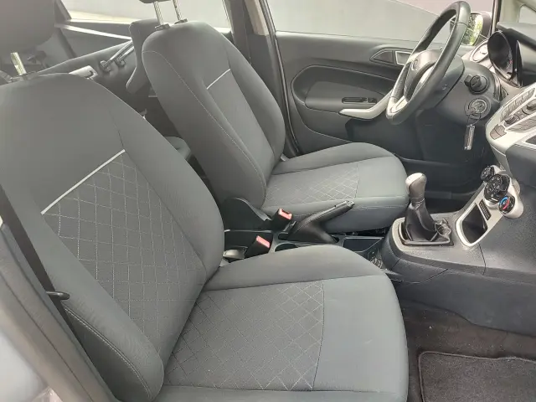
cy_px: 201
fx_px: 356
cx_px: 268
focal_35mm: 23
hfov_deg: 73.9
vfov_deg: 58.9
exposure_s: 1/126
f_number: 1.8
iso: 100
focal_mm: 5.56
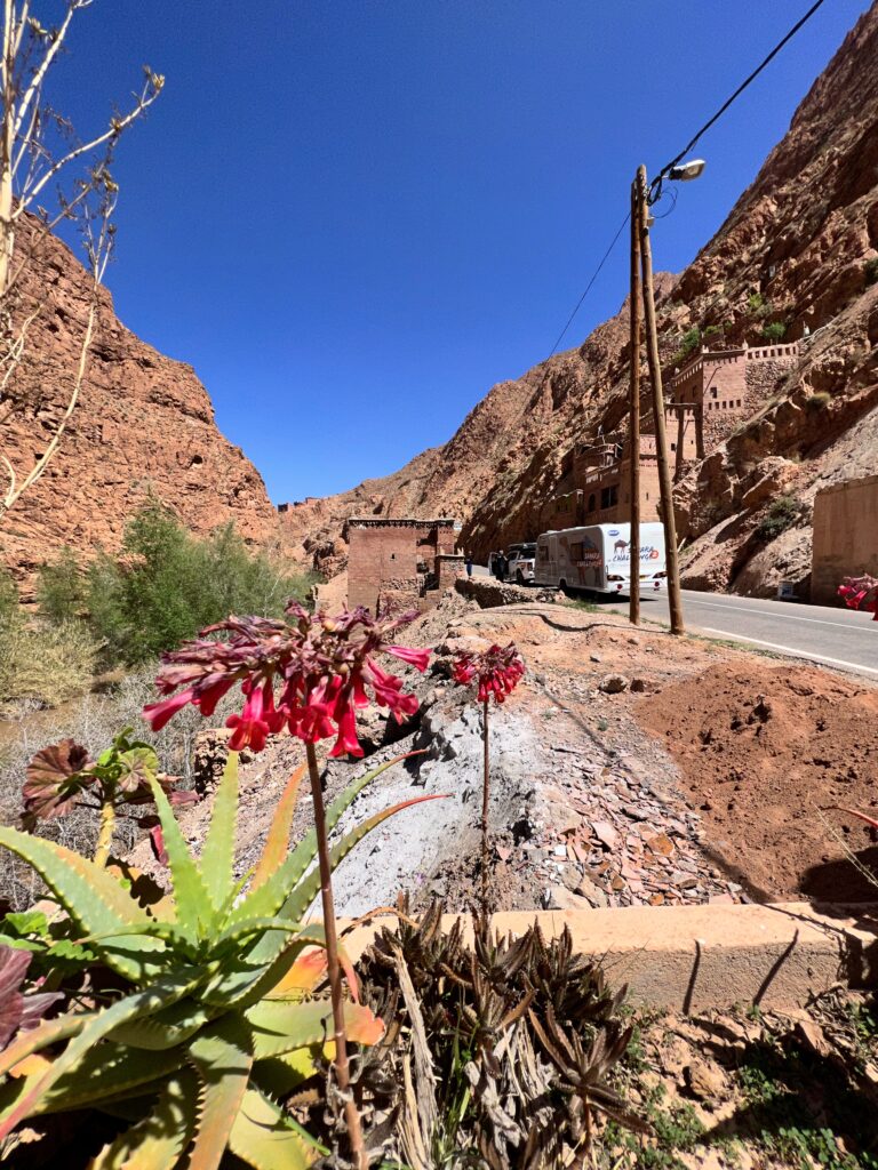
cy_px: 585
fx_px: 440
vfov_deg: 106.2
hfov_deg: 89.9
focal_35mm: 13
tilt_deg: -1.0
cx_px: 439
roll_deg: -0.1
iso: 32
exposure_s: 1/2016
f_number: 1.8
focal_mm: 1.57
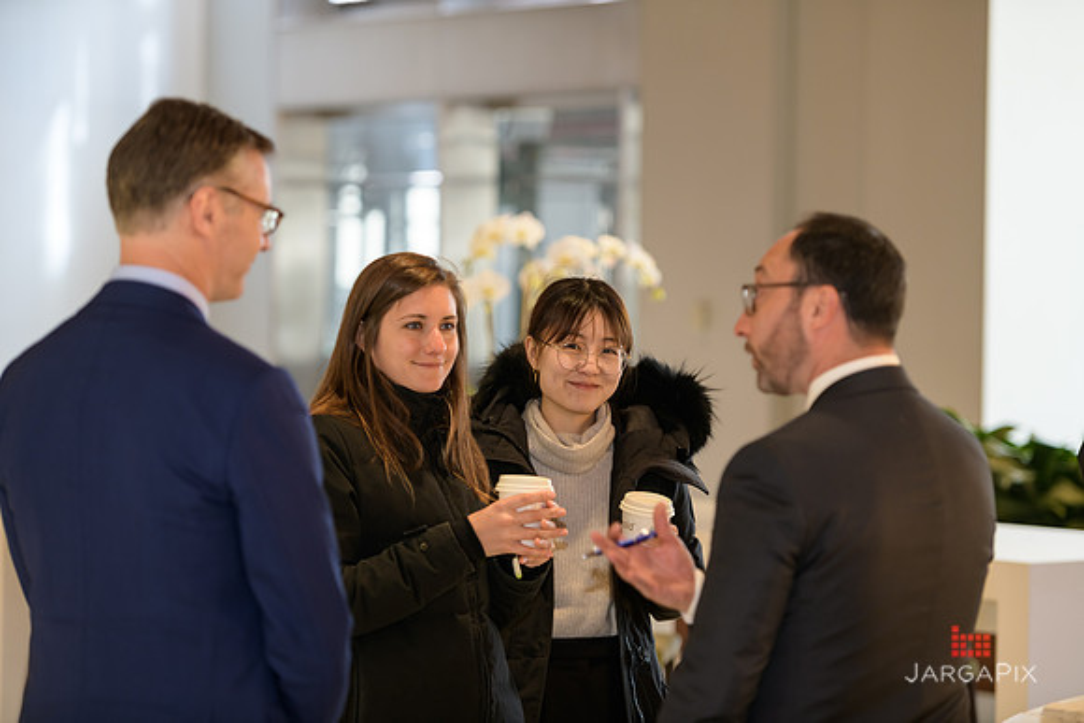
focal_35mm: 122
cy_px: 362
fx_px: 3674
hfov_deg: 16.8
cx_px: 542
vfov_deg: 11.2
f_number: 3.2
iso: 400
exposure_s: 1/125
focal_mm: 122
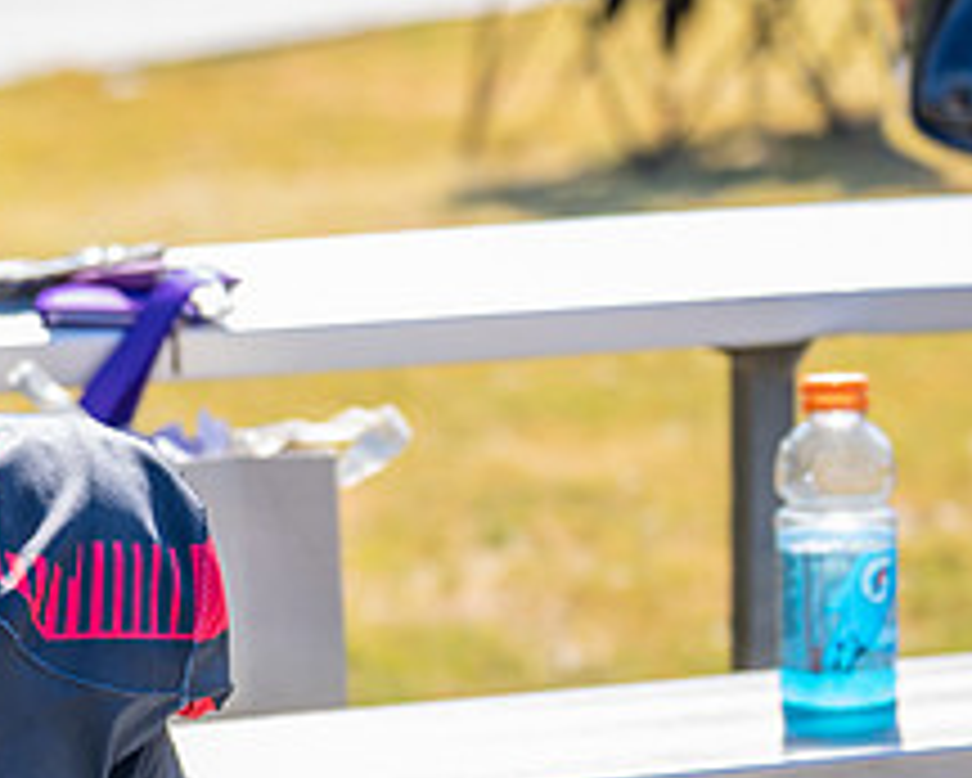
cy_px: 641
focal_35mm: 196
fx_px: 5641
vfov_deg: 7.9
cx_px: -60
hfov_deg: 9.8
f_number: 2.8
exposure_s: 1/640
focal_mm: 70
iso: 160
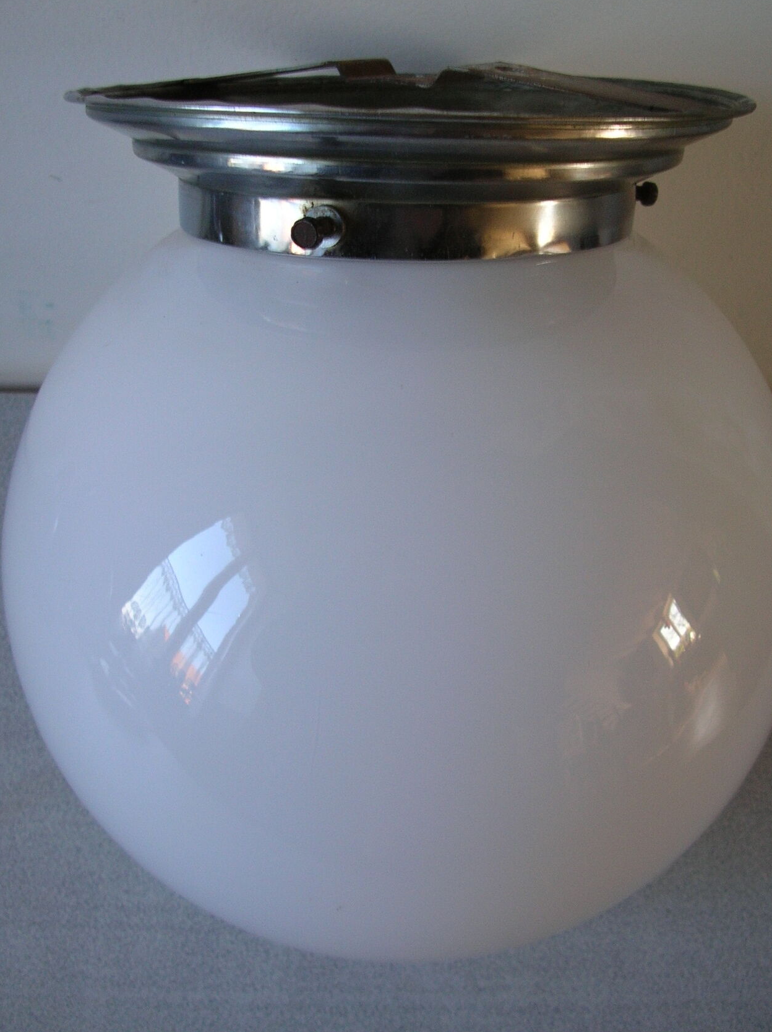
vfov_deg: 44.8
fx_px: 1250
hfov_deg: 34.3
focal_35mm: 42
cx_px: 402
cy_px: 461
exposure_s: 1/17.7
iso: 50
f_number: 2.8
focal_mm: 5.8
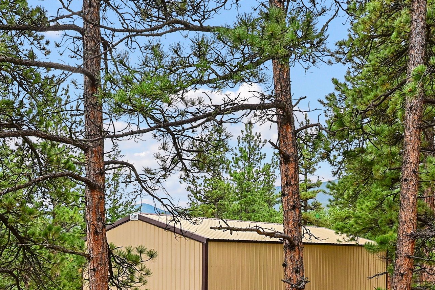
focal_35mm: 40
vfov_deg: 32.1
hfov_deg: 48.4
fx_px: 483
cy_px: 248
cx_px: 227
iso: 400
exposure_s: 1/60
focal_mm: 17
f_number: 8
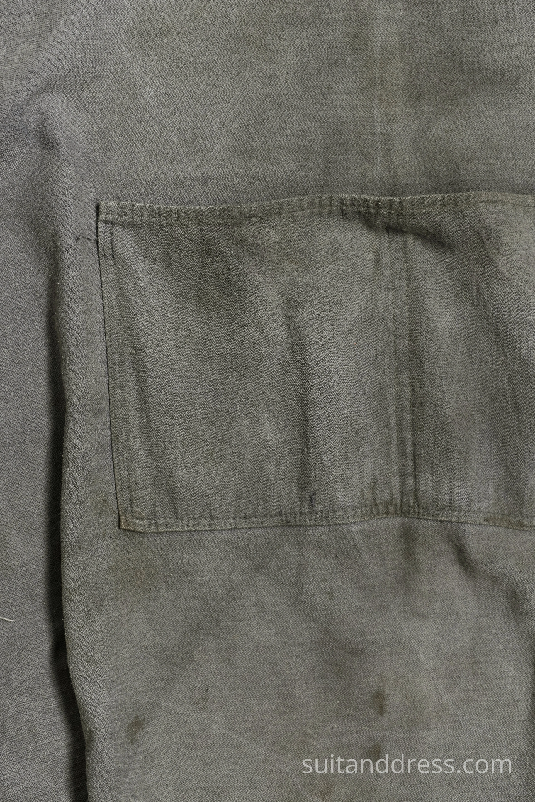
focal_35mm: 48
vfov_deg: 41.1
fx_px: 1070
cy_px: 401
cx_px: 268
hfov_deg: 28.1
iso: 400
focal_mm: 32
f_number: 3.5
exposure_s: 1/100
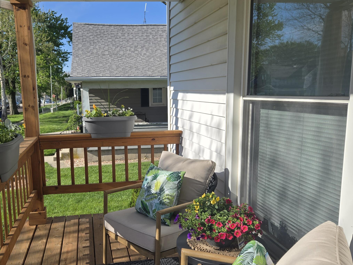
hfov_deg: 53.4
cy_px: 155
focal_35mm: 34
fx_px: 347
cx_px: 133
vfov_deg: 41.7
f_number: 1.8
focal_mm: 5.4
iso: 25
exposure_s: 1/1910
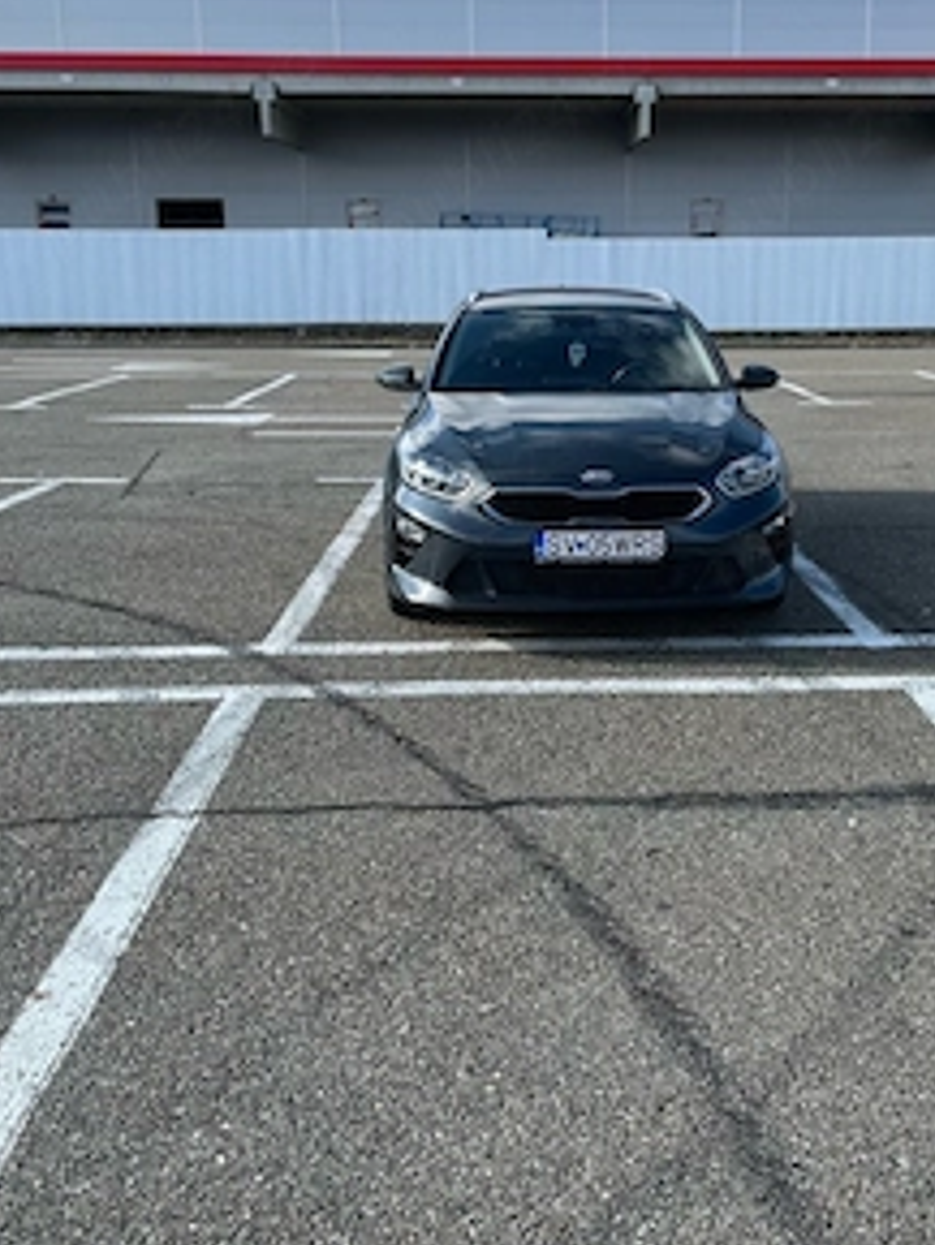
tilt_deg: -10.9
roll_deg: +1.0
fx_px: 1296
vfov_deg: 51.2
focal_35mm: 36
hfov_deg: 39.4
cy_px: 534
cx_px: 599
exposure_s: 1/1252
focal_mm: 5.1
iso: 50
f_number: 1.6
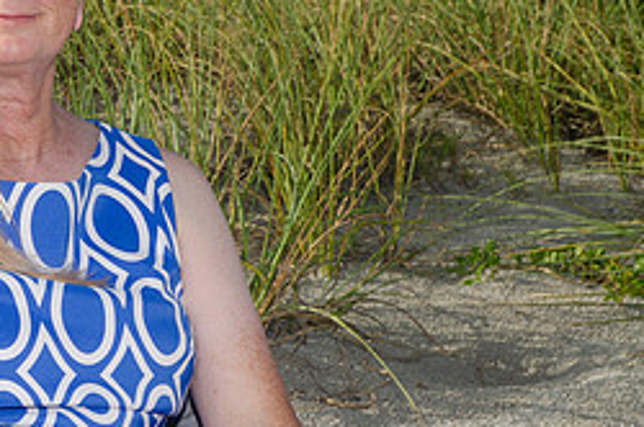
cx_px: -46
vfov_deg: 8.2
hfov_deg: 12.1
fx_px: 2984
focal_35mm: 167
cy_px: 206
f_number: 10
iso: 100
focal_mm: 48
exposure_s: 1/250
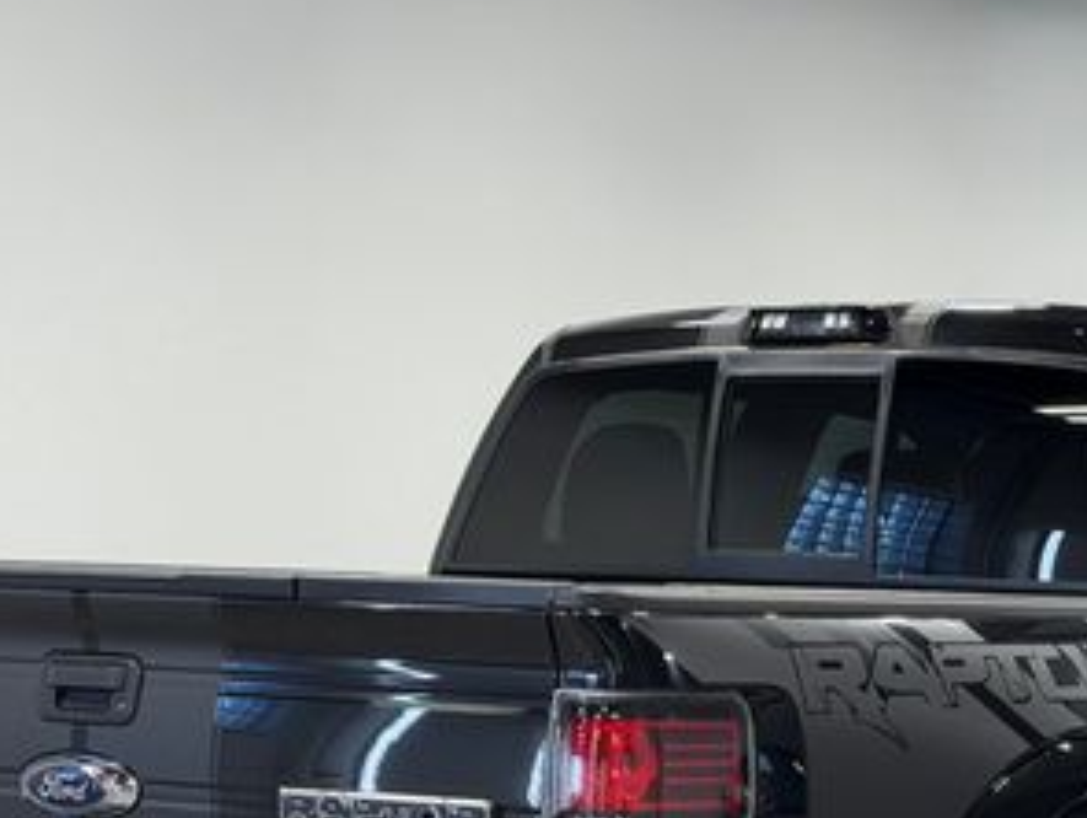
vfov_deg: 14.0
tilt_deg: -4.0
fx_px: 3270
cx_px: 748
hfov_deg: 18.8
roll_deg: -2.3
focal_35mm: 104
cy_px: 825
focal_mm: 6.76
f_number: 1.78
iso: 50
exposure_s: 1/129
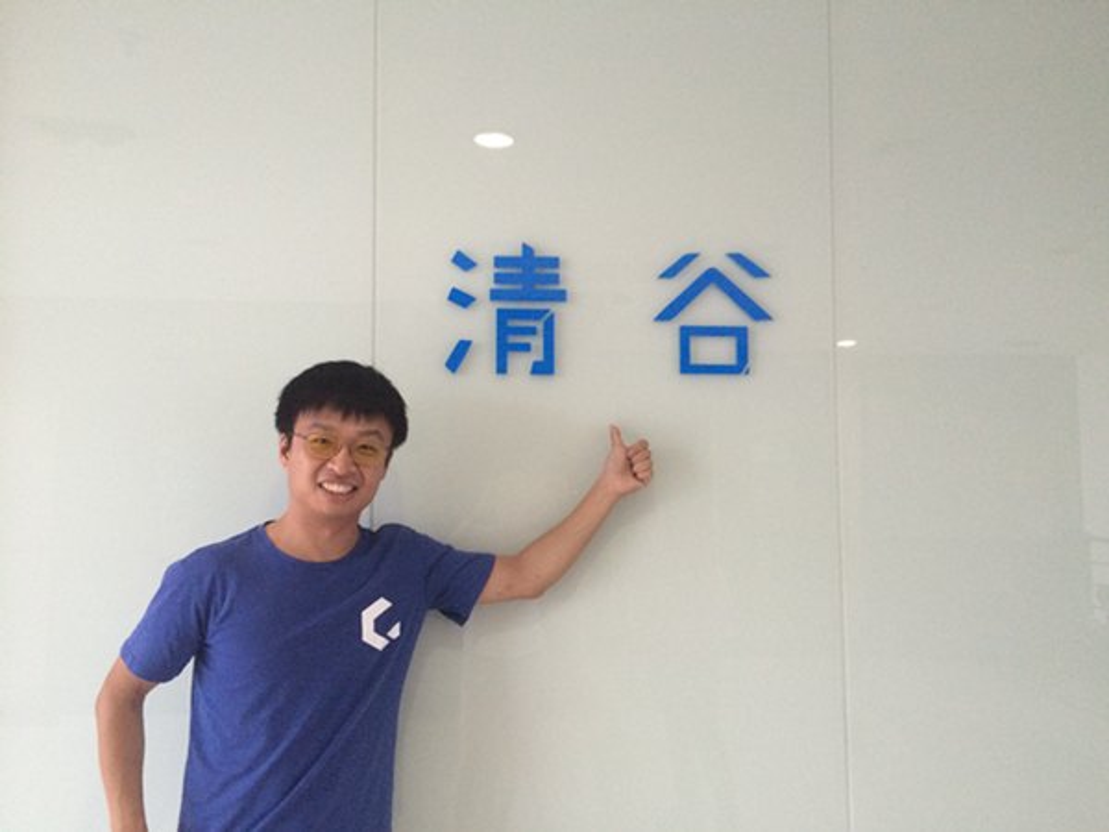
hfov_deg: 61.7
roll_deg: +0.1
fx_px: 929
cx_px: 554
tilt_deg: +3.3
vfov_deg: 48.2
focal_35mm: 29
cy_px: 416
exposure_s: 1/33
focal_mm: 4.15
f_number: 2.2
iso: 320
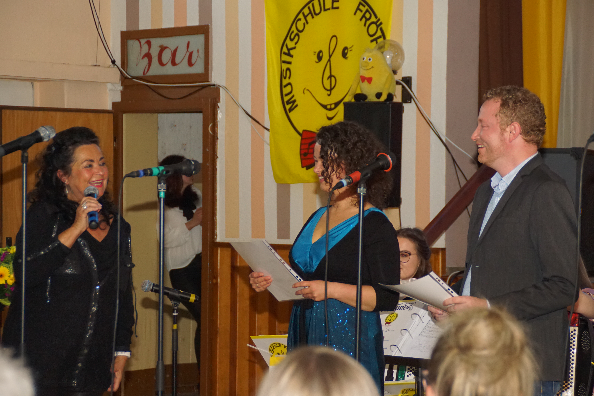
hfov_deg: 13.7
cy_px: 198
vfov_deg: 9.1
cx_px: 297
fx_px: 2475
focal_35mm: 150
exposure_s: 1/60
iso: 1600
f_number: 5.6
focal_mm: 100
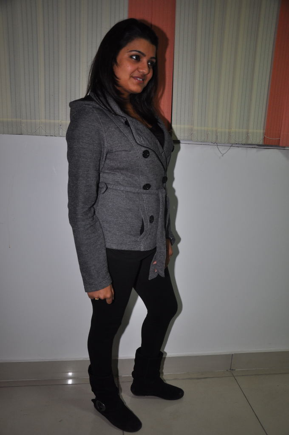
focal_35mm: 32
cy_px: 218
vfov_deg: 59.6
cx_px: 144
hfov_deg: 41.6
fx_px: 380
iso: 400
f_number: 5
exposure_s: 1/100
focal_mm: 21
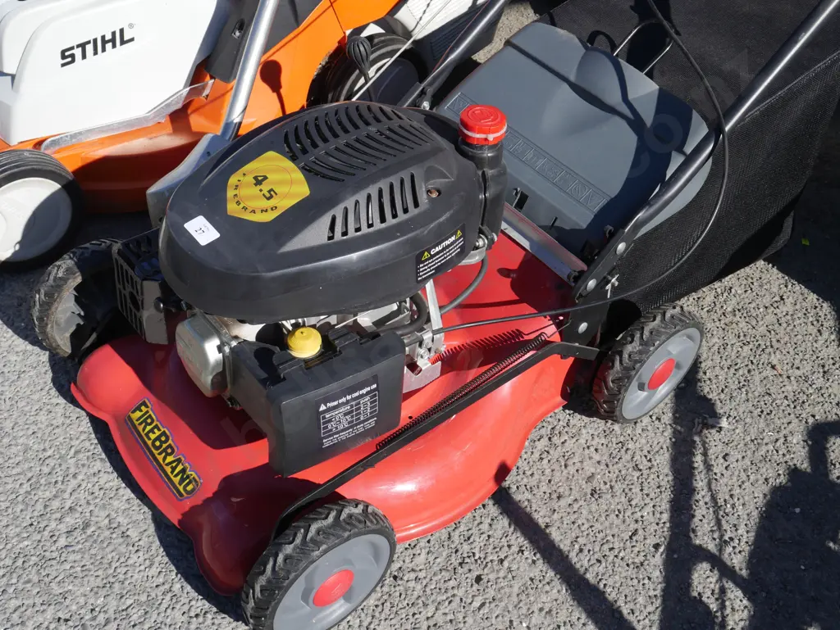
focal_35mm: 40
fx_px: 971
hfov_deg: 46.8
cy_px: 315
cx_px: 420
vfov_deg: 36.0
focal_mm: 20
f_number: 9
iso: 200
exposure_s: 1/320
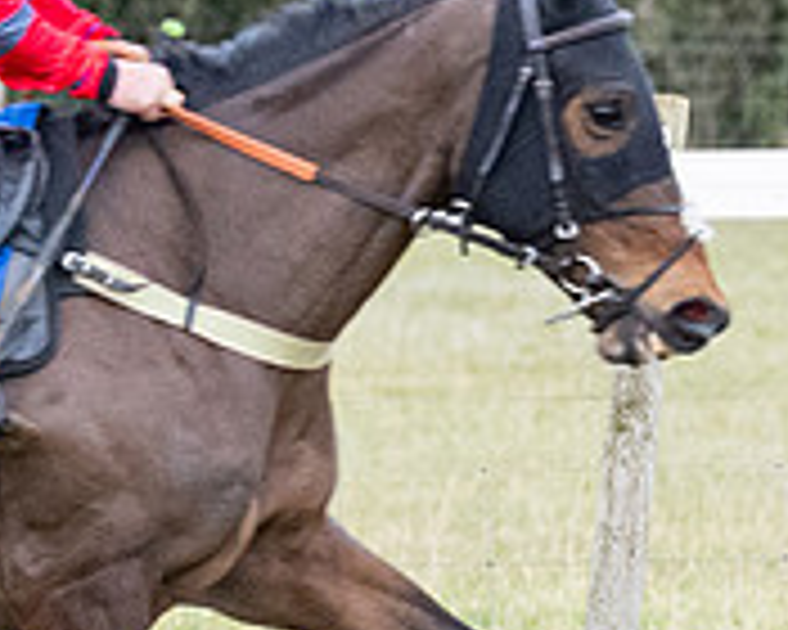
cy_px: 807
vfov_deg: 2.1
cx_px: -522
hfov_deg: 2.6
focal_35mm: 734
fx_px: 17118
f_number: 4
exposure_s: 1/800
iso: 1600
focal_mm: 99
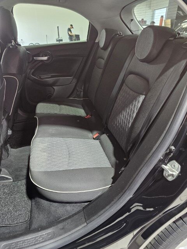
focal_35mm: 23
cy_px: 124
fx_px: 166
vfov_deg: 73.9
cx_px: 94
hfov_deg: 58.9
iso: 640
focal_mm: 6.3
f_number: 1.7
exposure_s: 1/50
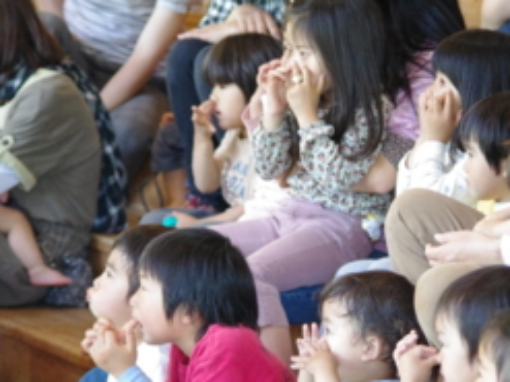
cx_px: 330
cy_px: 208
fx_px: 3372
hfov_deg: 8.6
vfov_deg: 6.5
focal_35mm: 229
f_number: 4
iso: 3200
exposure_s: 1/125
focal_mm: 97.5
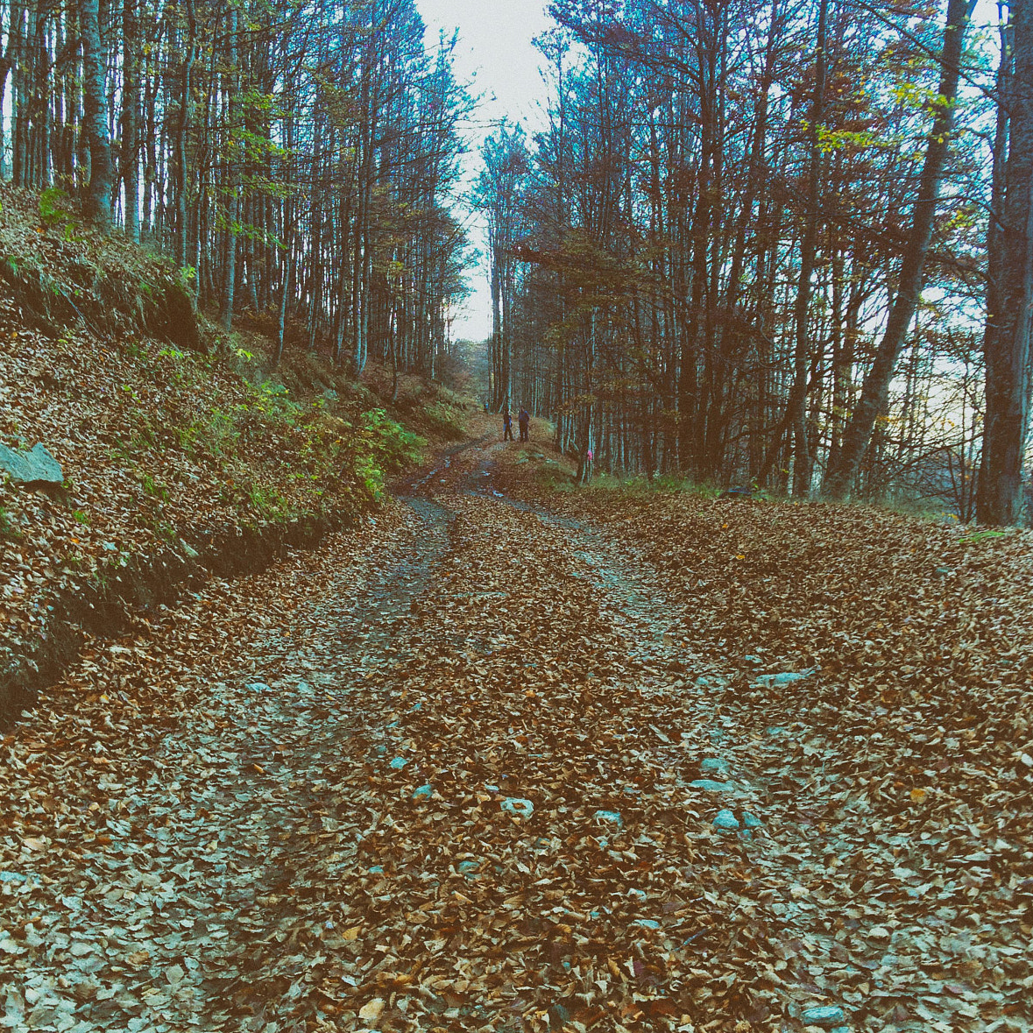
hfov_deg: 40.0
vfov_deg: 40.0
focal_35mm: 42
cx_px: 518
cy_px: 583
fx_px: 1418
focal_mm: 4.28
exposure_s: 1/40
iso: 64
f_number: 2.4
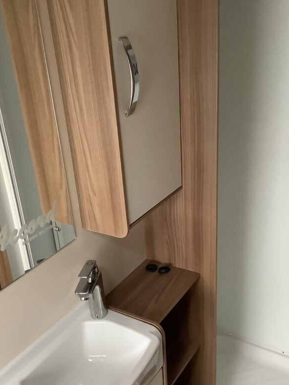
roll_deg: +5.0
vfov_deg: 45.6
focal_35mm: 41
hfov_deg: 35.2
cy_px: 224
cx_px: 142
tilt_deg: -26.7
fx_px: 456
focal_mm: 3.3
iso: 250
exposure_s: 1/33
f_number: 2.4
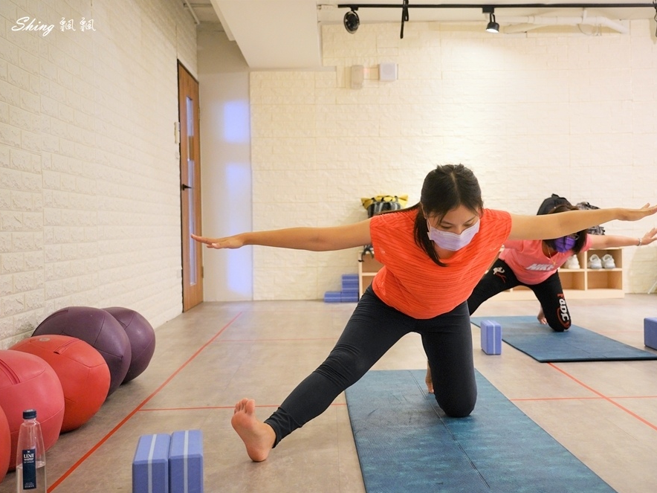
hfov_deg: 50.1
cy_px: 247
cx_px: 360
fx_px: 702
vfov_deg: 38.7
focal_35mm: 37
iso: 1600
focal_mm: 34
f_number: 4
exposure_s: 1/40
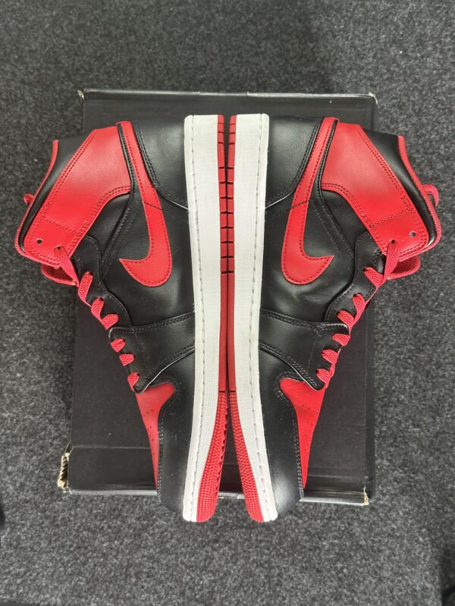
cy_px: 303
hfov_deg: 30.3
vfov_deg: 39.6
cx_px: 228
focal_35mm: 48
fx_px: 841
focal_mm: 6.86
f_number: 1.78
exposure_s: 1/33
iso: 200
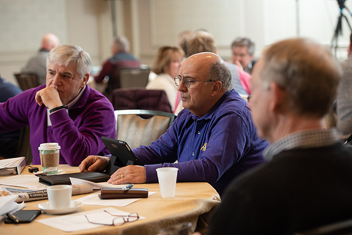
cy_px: 118
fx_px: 958
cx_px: 176
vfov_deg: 14.0
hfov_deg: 20.8
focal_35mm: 98
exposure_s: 1/200
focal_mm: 98
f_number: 3.5
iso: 1600
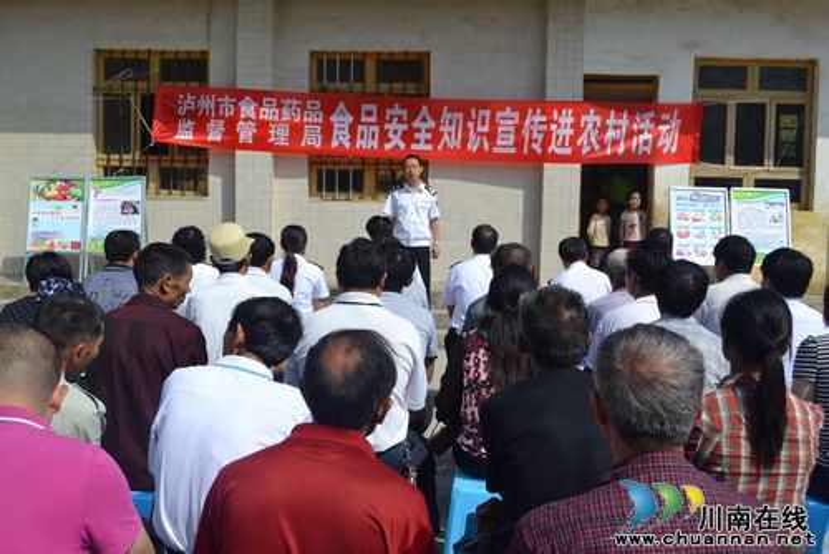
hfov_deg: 53.1
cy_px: 277
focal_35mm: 36
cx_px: 414
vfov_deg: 36.9
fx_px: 829
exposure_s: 1/320
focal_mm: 24
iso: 100
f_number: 9
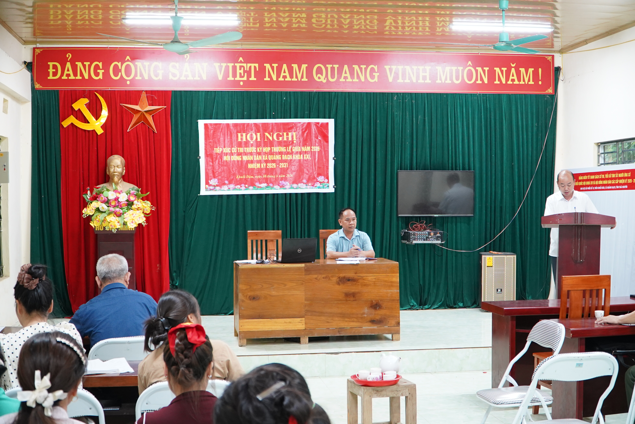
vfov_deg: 29.2
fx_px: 811
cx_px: 318
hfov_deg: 42.7
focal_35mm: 46
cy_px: 212
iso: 2000
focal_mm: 31
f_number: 4
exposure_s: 1/50
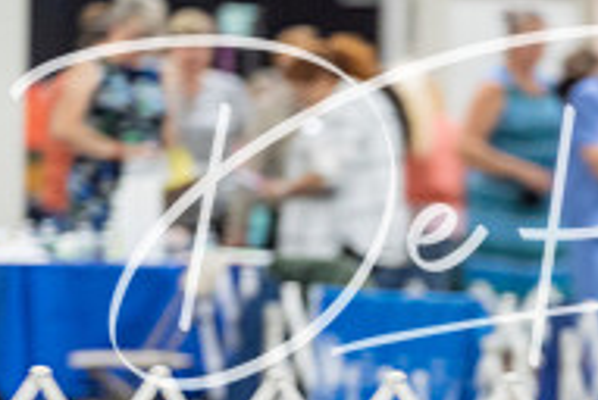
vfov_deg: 2.9
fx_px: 7969
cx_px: 564
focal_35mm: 479
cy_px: 445
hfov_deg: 4.3
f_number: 2.8
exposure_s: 1/160
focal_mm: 158
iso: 2500
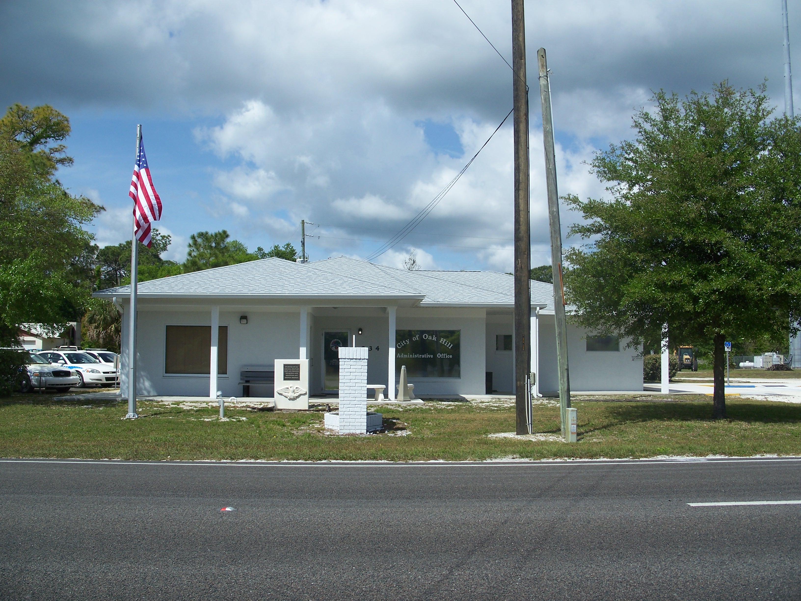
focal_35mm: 37
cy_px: 300
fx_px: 856
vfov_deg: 38.7
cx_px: 400
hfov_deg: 50.1
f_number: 4
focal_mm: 7.8
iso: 64
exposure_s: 1/800
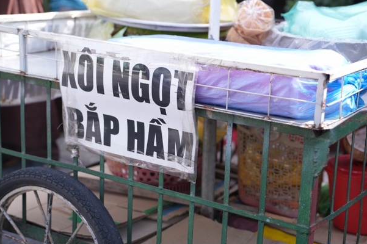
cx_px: 192
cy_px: 117
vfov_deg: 20.6
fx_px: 672
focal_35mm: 66
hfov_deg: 30.5
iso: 200
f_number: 2.8
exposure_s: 1/640
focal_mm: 61
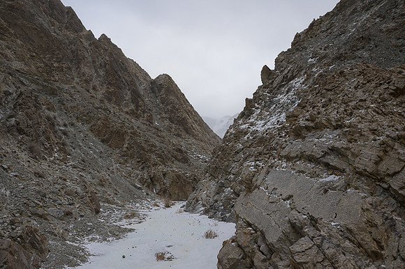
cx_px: 202
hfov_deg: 55.8
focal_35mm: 34
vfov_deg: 38.8
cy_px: 134
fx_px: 382
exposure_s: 1/400
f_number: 7.1
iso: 640
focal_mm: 34
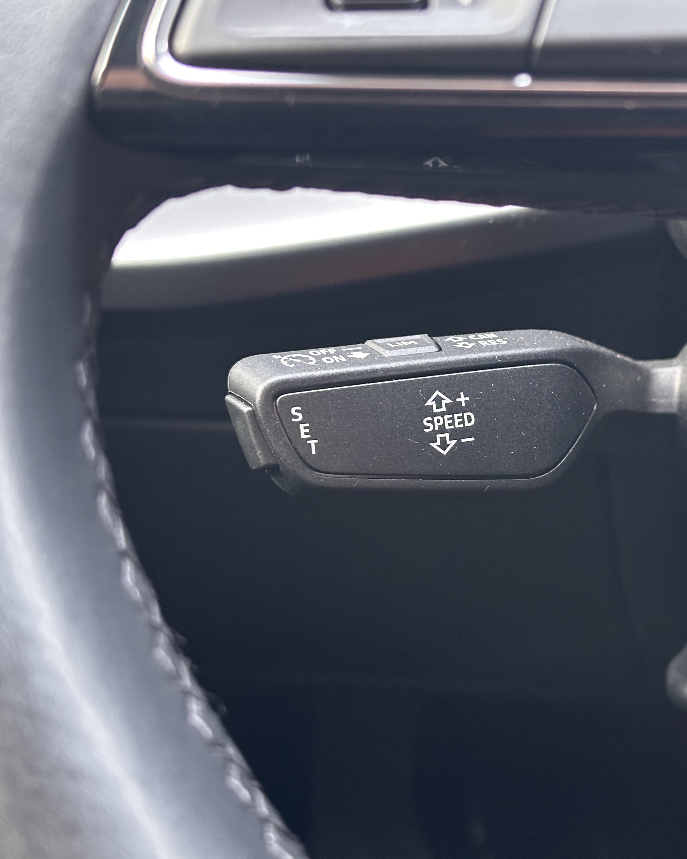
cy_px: 429
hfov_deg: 24.1
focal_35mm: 63
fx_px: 1601
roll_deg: +1.4
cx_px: 464
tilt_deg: -24.3
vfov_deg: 30.0
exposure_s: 1/33
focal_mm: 6.86
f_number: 1.78
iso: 500
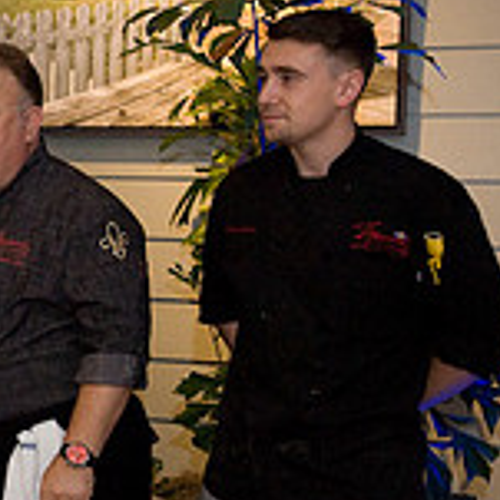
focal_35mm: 98
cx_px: -295
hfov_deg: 16.0
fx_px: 1601
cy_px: 308
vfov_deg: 17.7
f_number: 5.6
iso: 3200
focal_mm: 30
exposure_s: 1/125
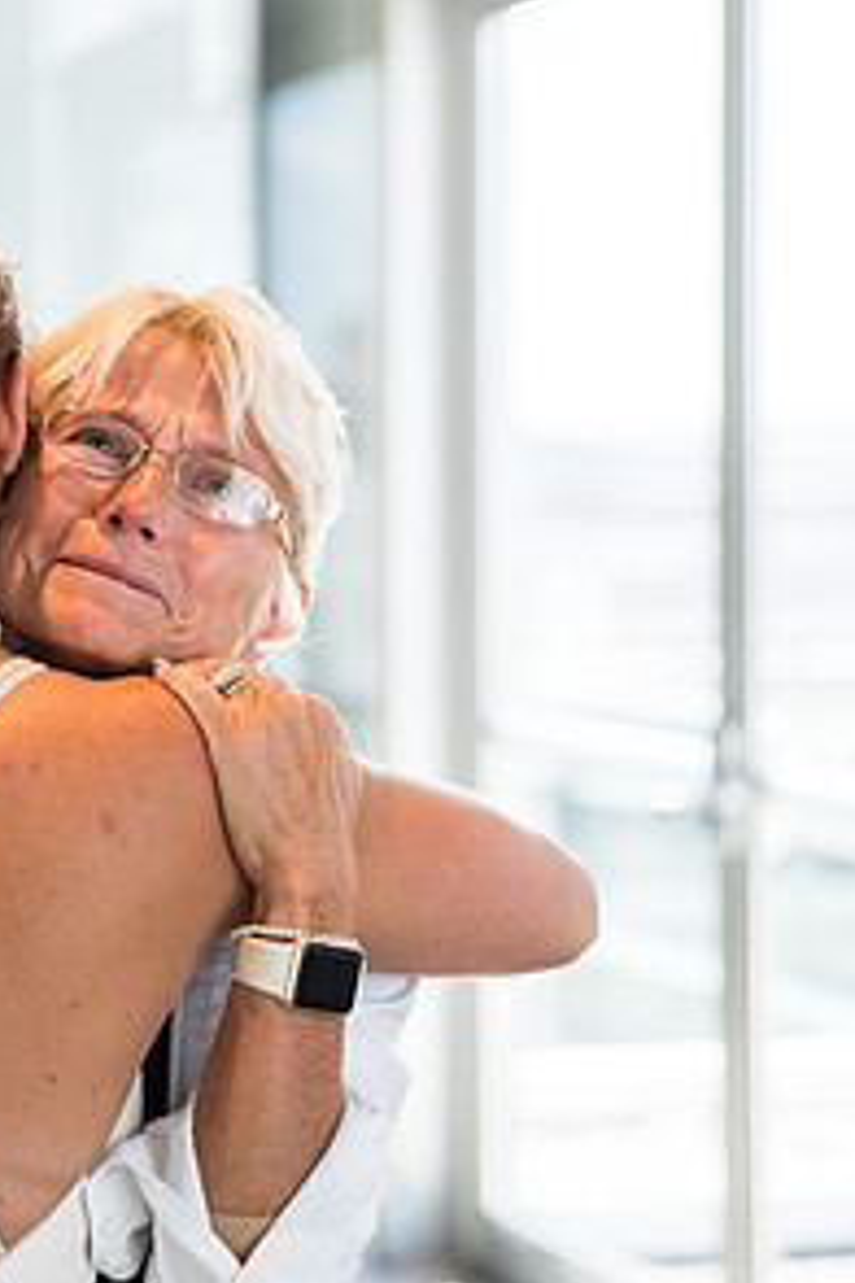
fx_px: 3812
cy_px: 489
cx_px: 257
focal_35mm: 107
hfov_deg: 12.8
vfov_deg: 19.1
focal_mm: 70
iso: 200
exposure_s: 1/160
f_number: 2.8
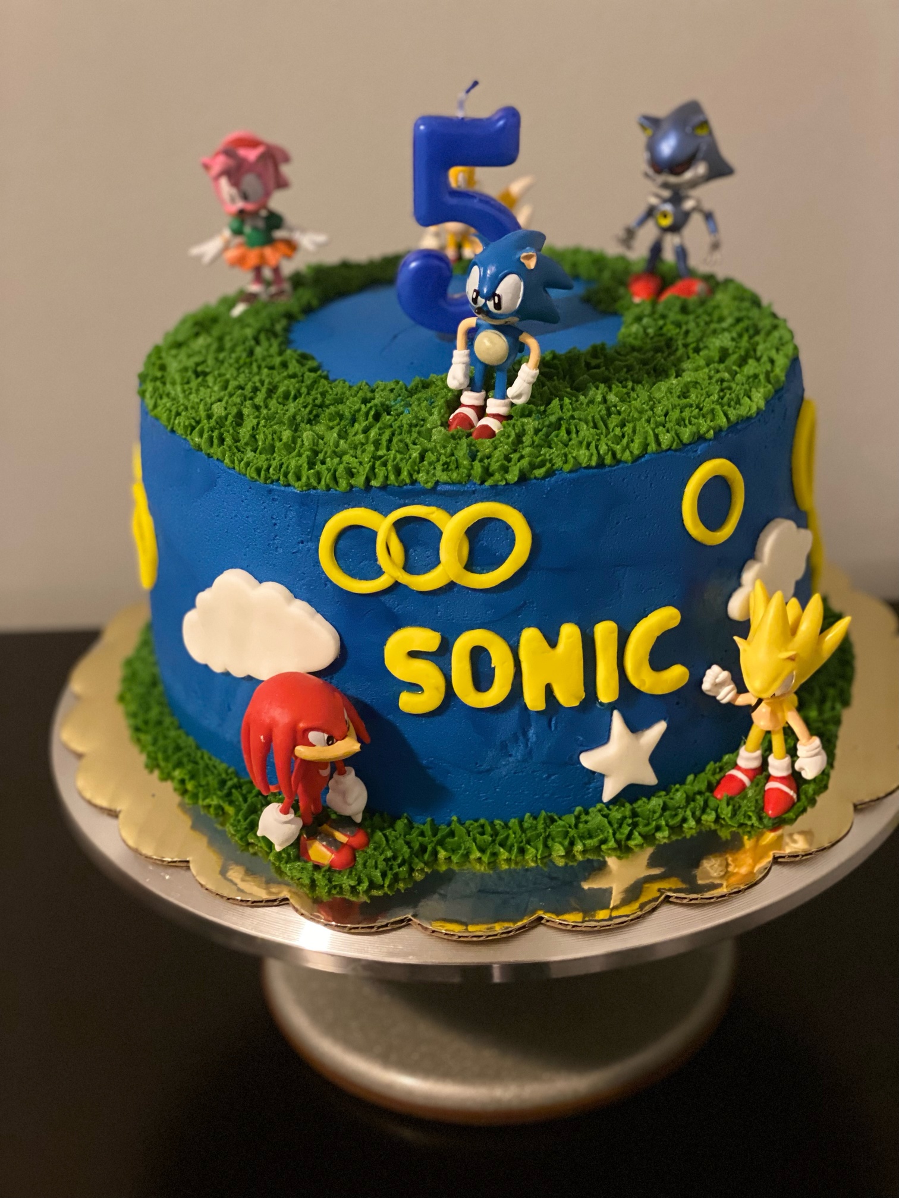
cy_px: 599
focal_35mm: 52
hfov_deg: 28.0
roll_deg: +2.7
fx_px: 1801
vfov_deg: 36.8
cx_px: 450
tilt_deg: -28.4
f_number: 2
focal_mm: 6
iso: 500
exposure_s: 1/15
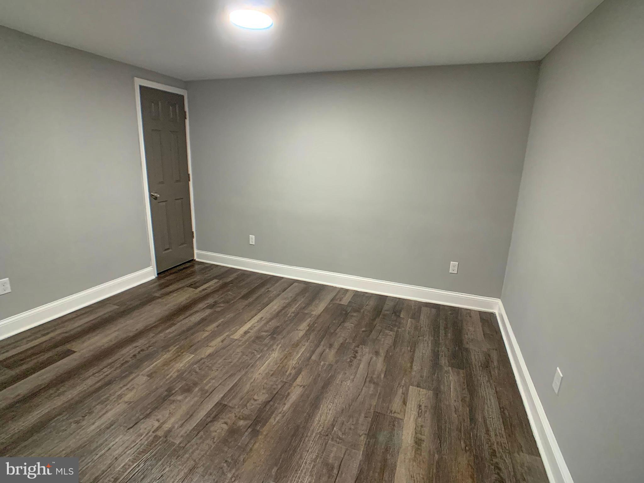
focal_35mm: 26
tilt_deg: -12.3
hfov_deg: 67.3
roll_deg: -2.1
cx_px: 322
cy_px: 242
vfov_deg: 53.1
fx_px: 484
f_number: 1.8
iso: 400
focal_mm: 4.3
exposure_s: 1/60
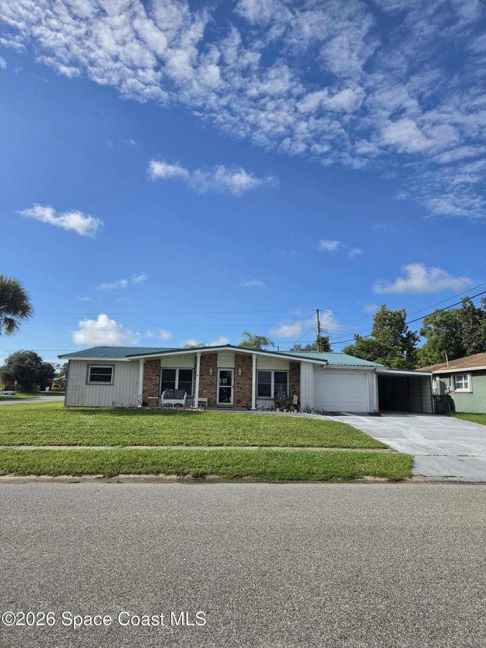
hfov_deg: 58.9
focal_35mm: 23
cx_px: 243
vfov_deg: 73.9
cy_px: 324
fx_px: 430
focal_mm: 5.4
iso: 80
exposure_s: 1/4770
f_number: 1.8
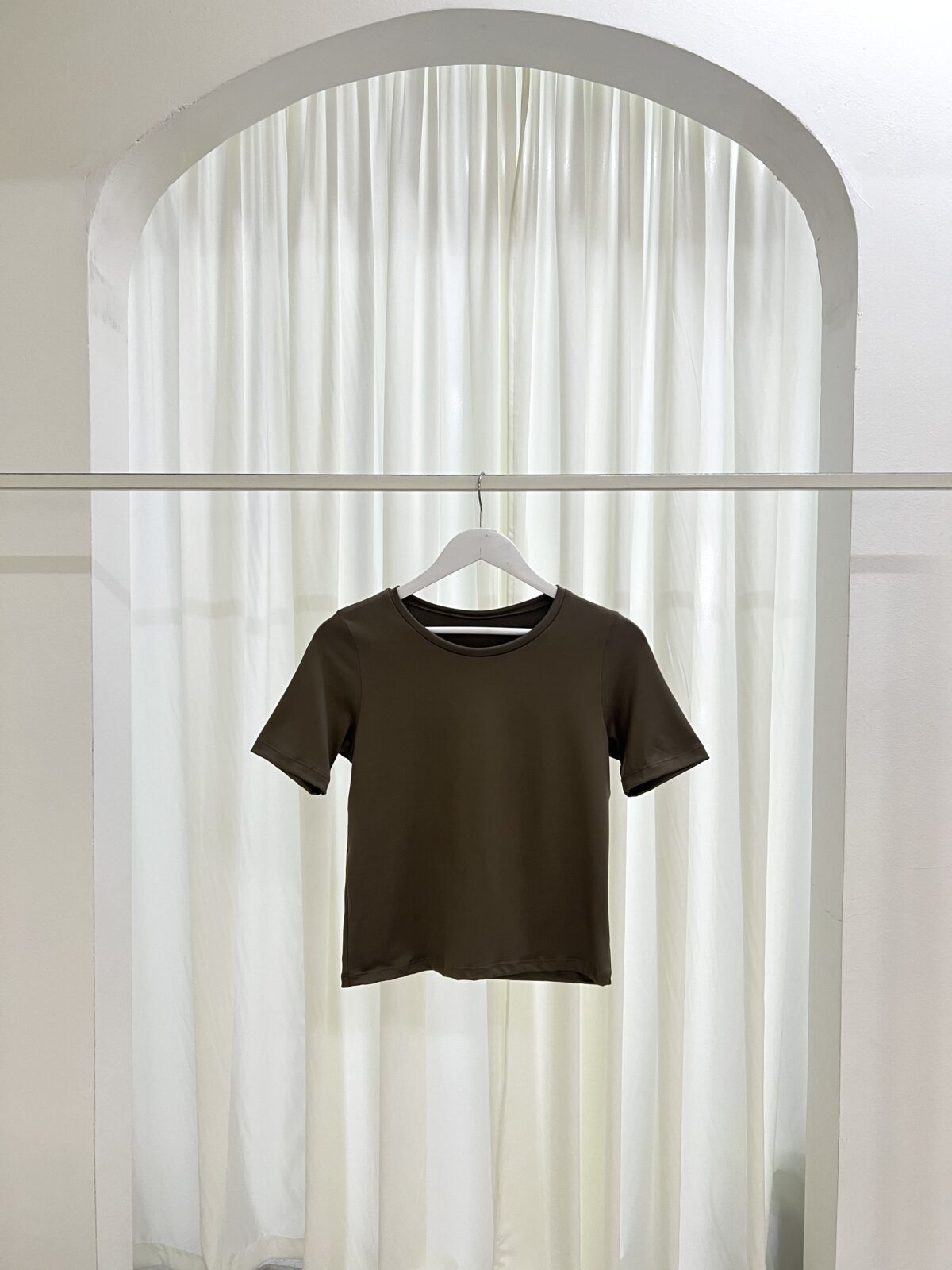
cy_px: 635
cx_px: 476
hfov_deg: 53.1
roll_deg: +0.2
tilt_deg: -1.5
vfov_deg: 67.3
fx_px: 953
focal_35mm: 26
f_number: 1.5
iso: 64
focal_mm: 5.7
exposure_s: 1/50
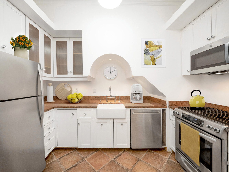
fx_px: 93
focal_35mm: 14
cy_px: 86
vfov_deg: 85.7
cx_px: 114
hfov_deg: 102.1
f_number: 4
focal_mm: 7
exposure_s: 1/15
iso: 250
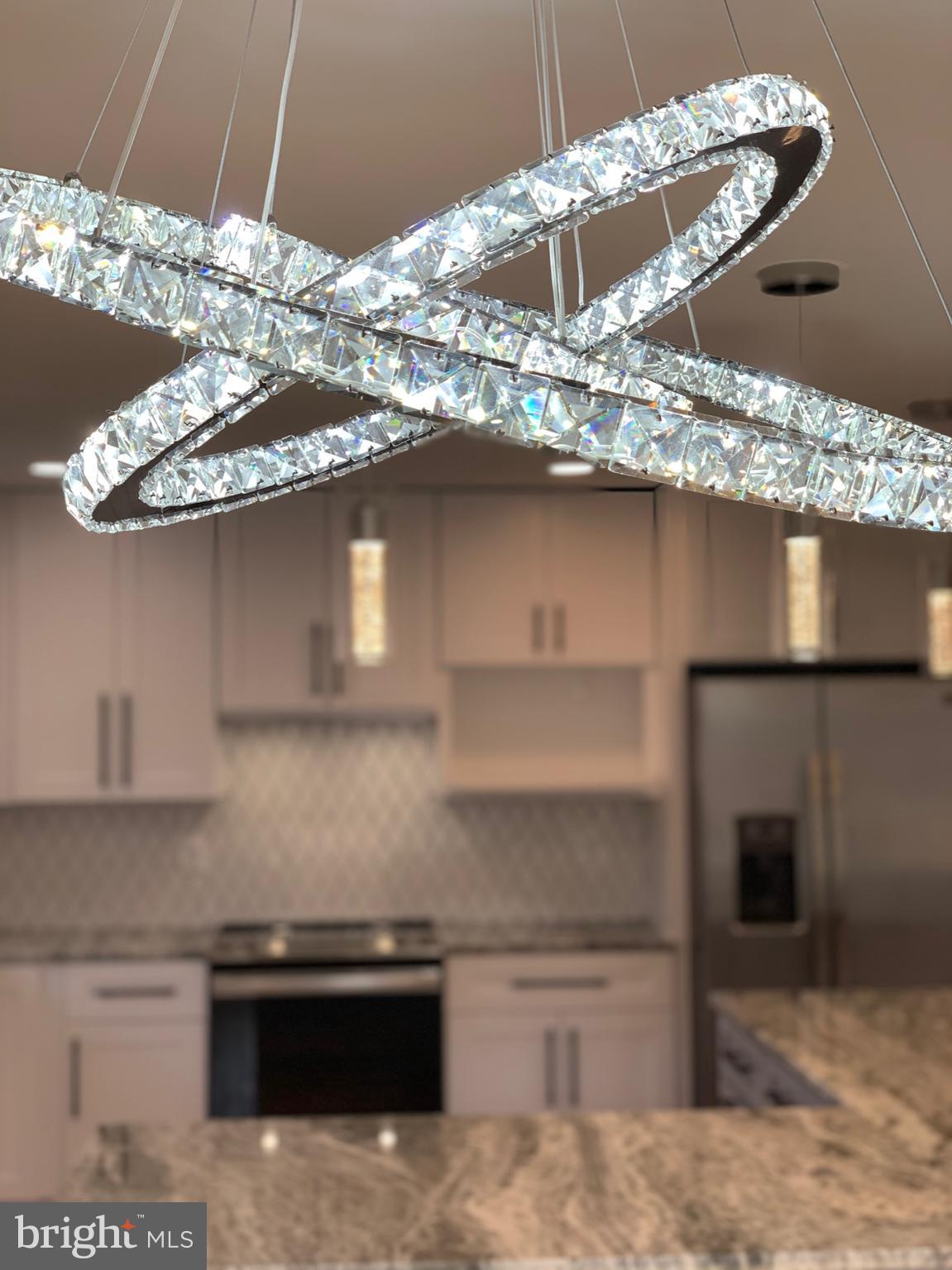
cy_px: 635
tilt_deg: +2.8
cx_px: 476
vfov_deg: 36.8
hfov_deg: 28.0
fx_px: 1908
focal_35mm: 52
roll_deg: +1.2
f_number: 2.4
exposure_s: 1/120
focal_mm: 6
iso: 25
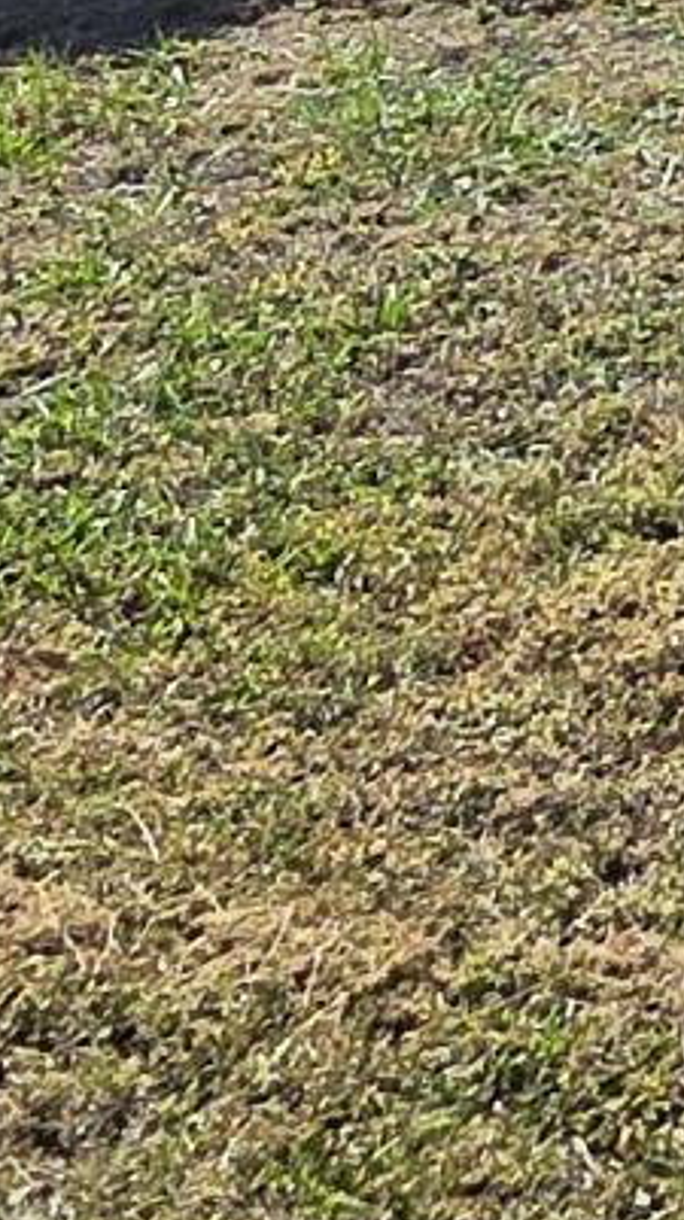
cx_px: 1316
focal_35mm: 106
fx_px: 3424
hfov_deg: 10.6
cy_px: -870
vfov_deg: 17.1
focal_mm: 2.2
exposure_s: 1/4493
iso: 100
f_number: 2.2
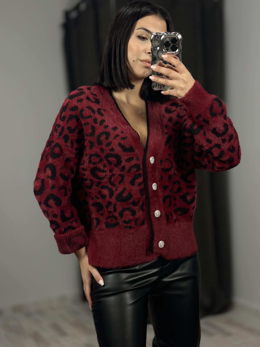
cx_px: 130
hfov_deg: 30.3
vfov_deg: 39.7
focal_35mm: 48
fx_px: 481
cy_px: 174
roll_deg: +4.2
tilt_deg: -26.8
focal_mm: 6.86
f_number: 1.78
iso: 160
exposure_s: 1/100
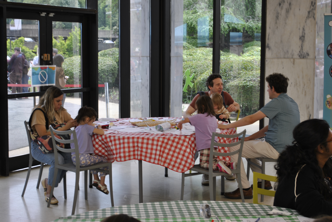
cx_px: 166
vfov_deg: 20.2
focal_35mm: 68
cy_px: 111
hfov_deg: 29.8
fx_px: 623
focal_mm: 45
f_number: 5.3
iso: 100
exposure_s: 1/10
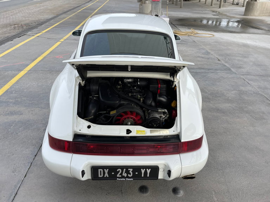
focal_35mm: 26
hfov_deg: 67.3
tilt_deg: -29.6
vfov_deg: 53.1
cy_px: 101
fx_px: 203
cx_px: 135
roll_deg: +1.6
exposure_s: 1/1453
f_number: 1.6
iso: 32
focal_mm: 4.2
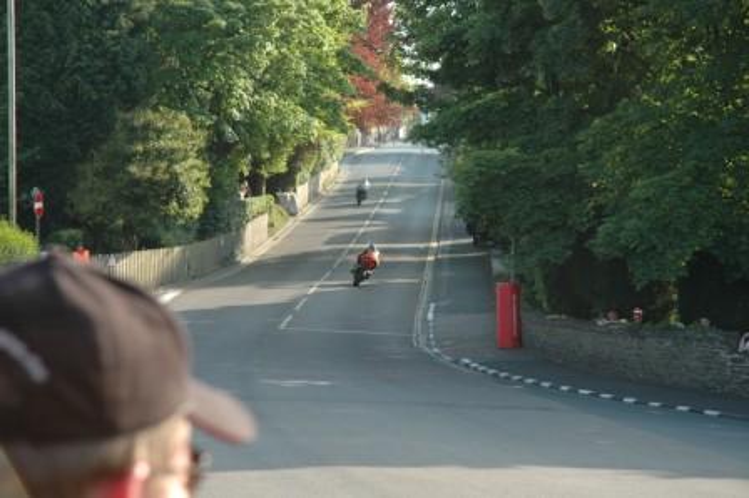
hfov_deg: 19.5
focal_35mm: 105
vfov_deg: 13.0
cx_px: 374
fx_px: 2183
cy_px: 249
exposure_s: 1/160
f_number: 6.3
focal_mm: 70
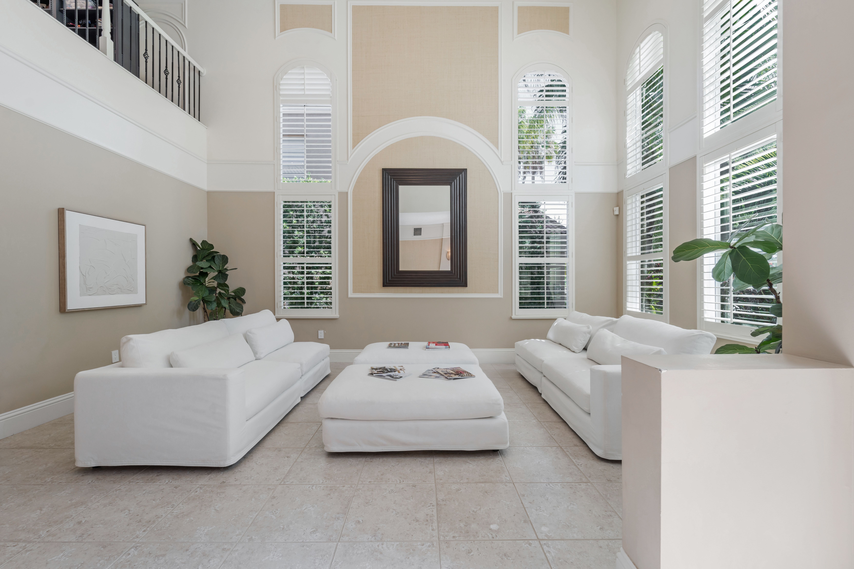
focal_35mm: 14
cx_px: 427
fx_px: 332
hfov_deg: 104.3
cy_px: 284
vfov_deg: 81.2
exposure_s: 1/30
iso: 250
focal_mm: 14
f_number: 8
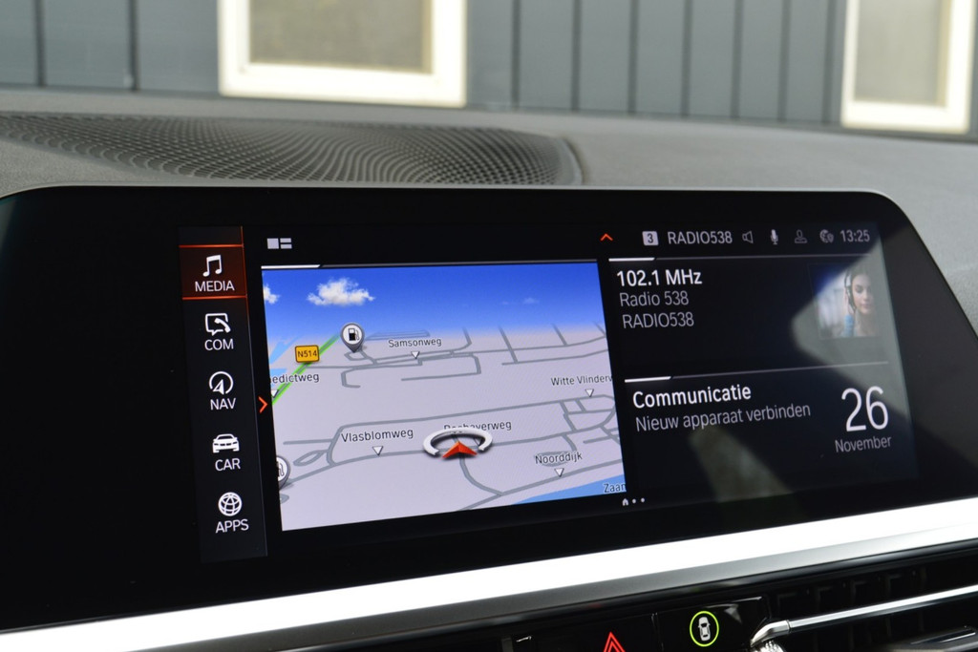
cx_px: 489
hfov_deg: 51.3
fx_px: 1019
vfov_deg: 35.5
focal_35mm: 38
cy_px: 326
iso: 450
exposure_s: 1/60
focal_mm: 25
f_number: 8
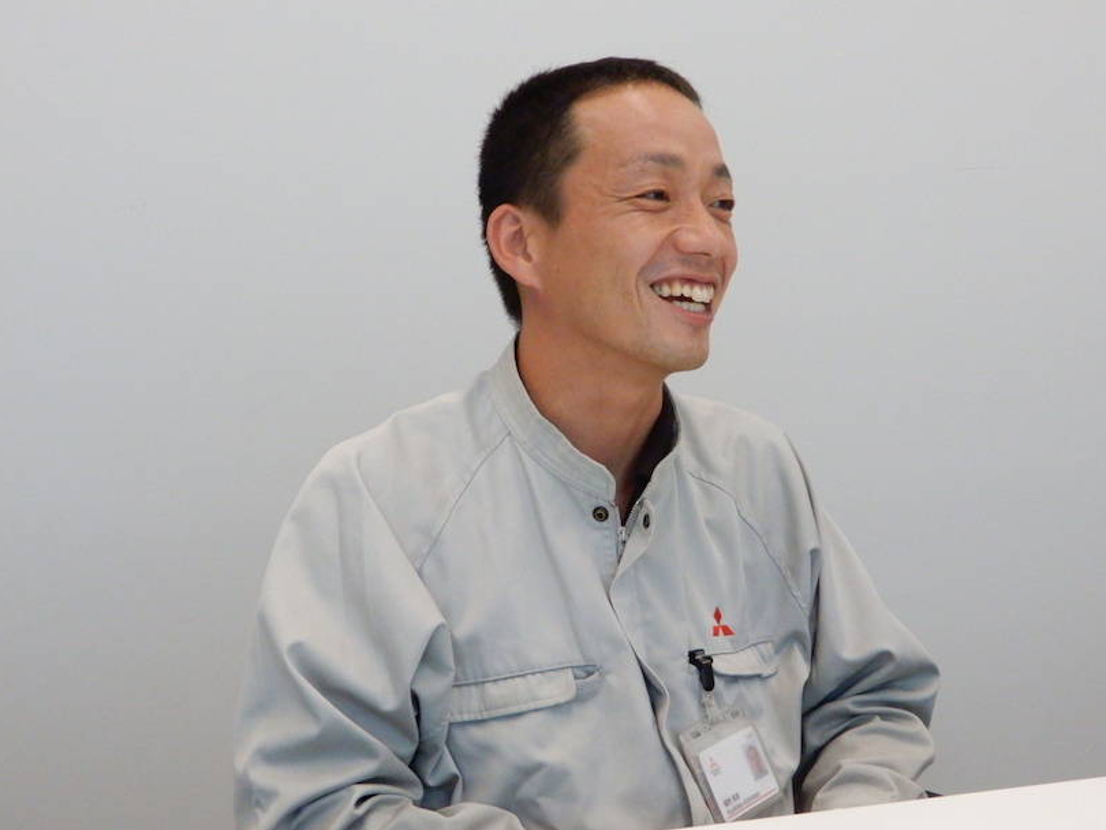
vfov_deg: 29.1
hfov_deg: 38.2
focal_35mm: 50
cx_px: 586
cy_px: 448
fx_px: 1598
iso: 900
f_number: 4
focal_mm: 8
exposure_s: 1/250
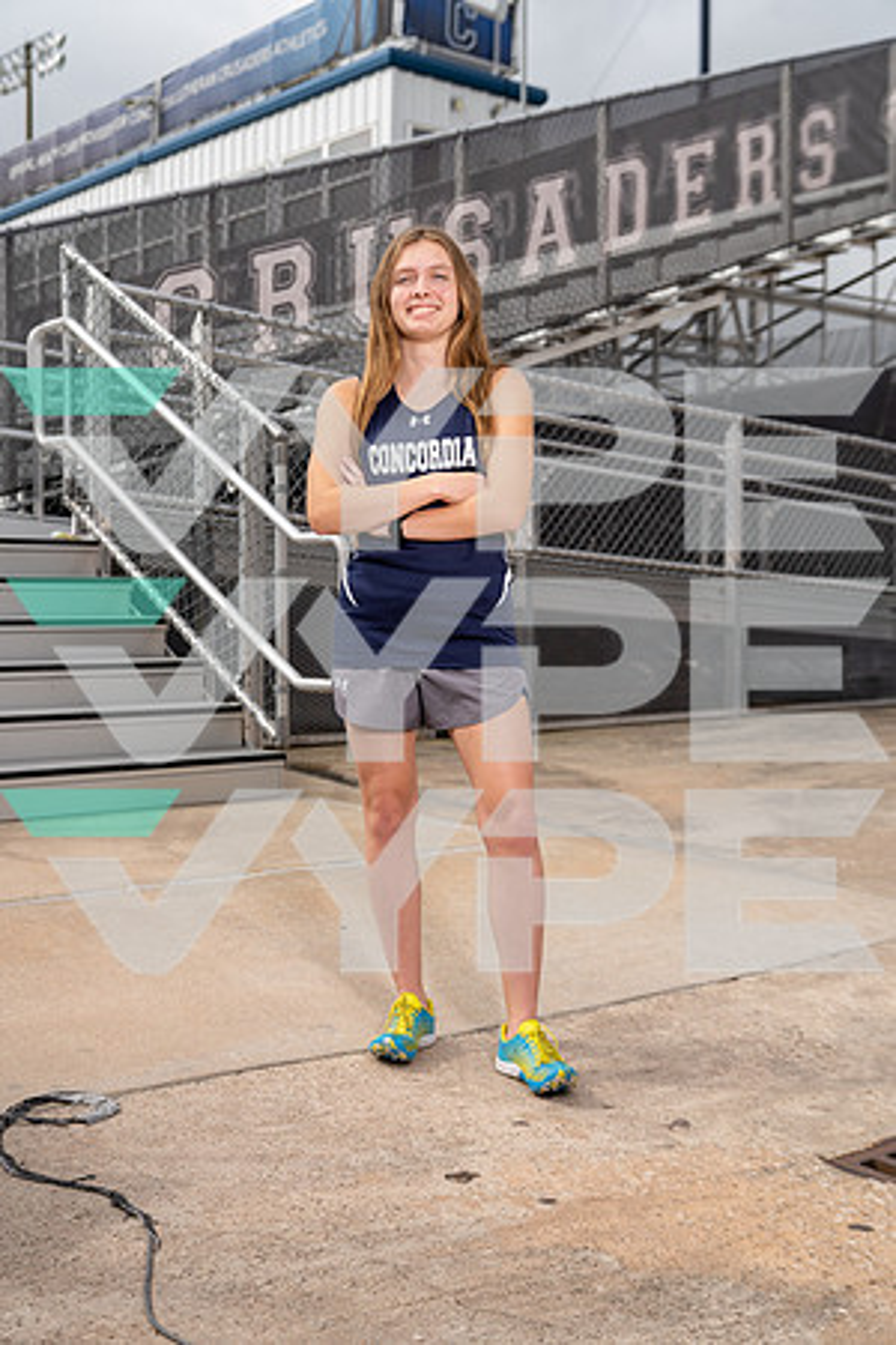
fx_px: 1643
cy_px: 672
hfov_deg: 30.5
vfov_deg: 44.5
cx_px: 448
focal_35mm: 44
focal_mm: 44
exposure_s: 1/1600
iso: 250
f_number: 4
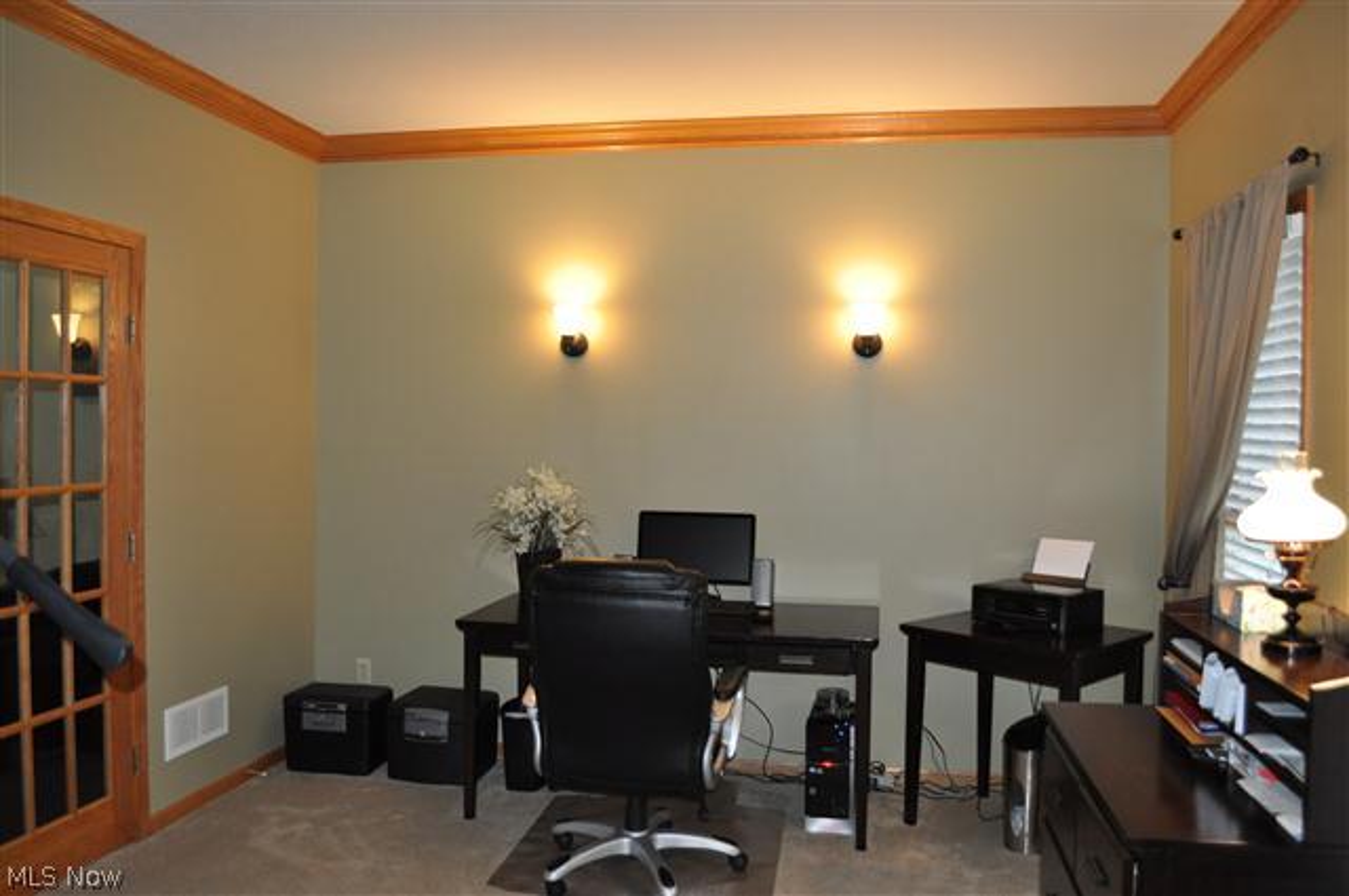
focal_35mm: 27
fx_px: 1010
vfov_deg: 47.8
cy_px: 448
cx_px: 674
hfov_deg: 67.4
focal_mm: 18
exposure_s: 1/60
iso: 800
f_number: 3.5
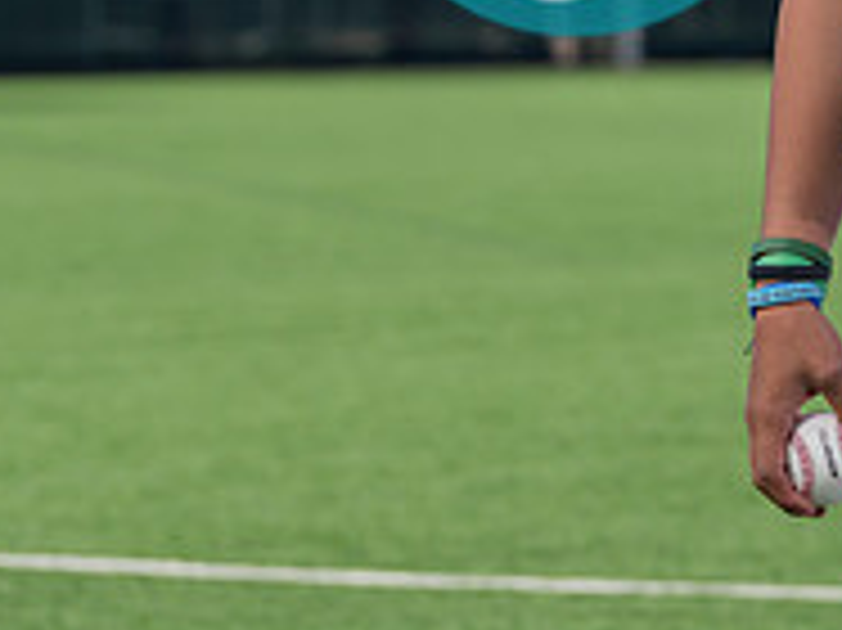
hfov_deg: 6.0
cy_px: -281
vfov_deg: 4.5
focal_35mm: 327
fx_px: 7949
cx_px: 1028
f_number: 4.5
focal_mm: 104
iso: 125
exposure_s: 1/800
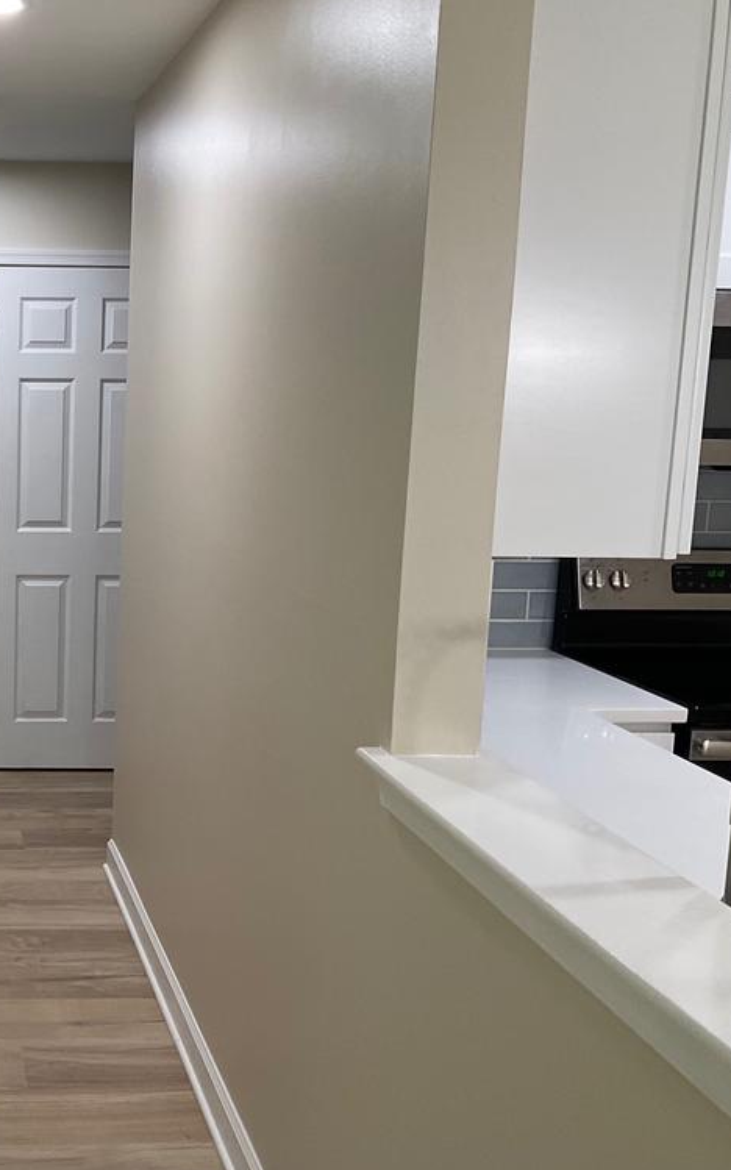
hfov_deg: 28.4
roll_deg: -0.8
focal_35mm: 42
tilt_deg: -9.7
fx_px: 1339
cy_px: 587
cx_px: -20
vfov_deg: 47.2
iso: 64
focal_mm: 3
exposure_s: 1/60
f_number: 1.8
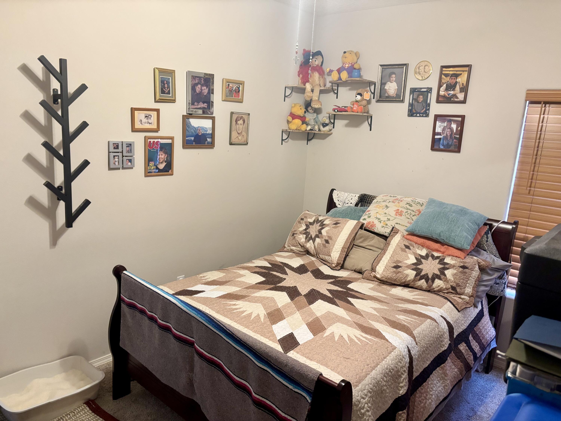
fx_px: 421
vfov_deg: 53.1
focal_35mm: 26
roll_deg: -3.1
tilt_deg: -11.6
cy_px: 210
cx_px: 280
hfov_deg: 67.3
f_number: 1.6
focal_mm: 5.96
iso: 320
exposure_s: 1/60
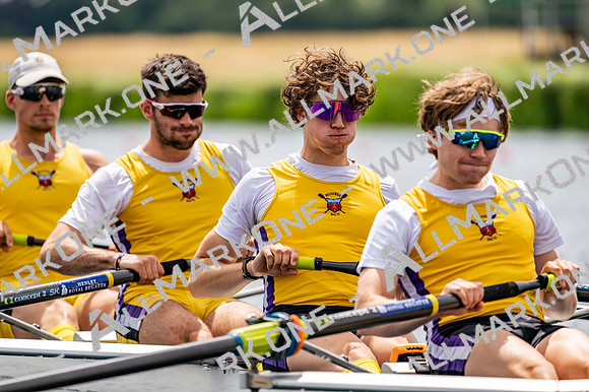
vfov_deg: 3.4
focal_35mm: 400
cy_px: 196
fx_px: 6542
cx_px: 294
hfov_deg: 5.2
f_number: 4.5
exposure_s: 1/2500
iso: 220
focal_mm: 400
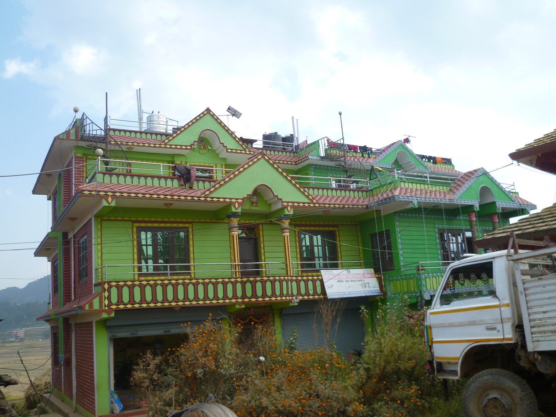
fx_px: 514
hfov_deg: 56.8
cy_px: 208
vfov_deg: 44.2
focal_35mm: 32
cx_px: 278
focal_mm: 5.7
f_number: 3
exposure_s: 1/400
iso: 100
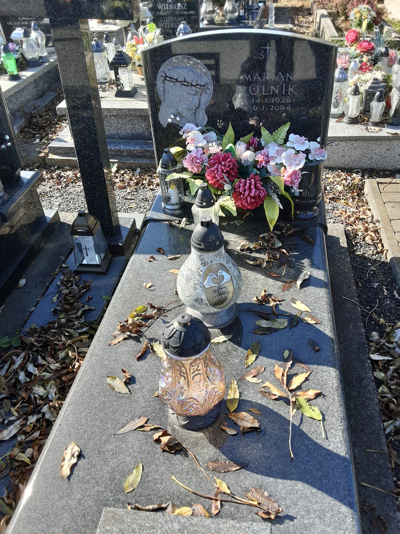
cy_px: 267
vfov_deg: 63.5
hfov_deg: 49.7
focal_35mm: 28
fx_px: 431
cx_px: 200
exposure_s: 1/435
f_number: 1.9
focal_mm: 2.9
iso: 40
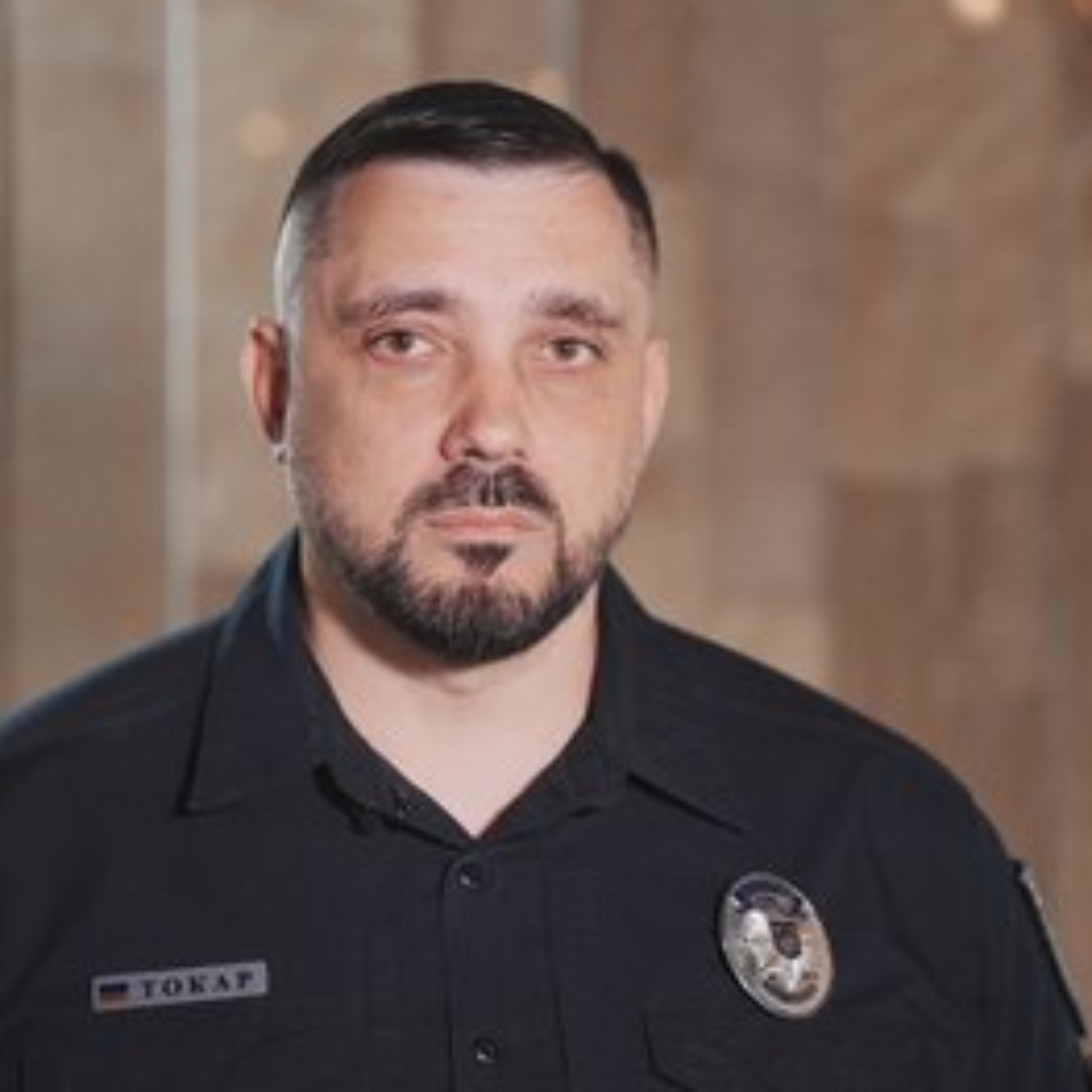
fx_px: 3141
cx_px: 469
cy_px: 550
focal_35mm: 88
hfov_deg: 19.7
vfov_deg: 19.7
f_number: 3.2
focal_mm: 68
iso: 2000
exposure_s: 1/80
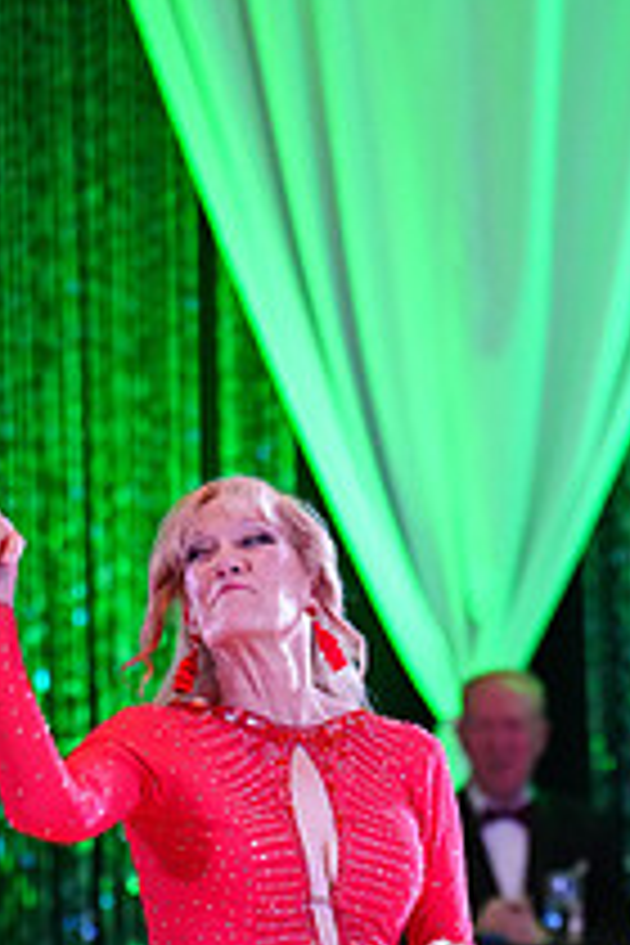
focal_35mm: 320
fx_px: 8399
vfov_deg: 6.4
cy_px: 1246
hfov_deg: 4.3
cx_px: 106
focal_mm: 116
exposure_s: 1/320
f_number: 2.8
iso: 5000
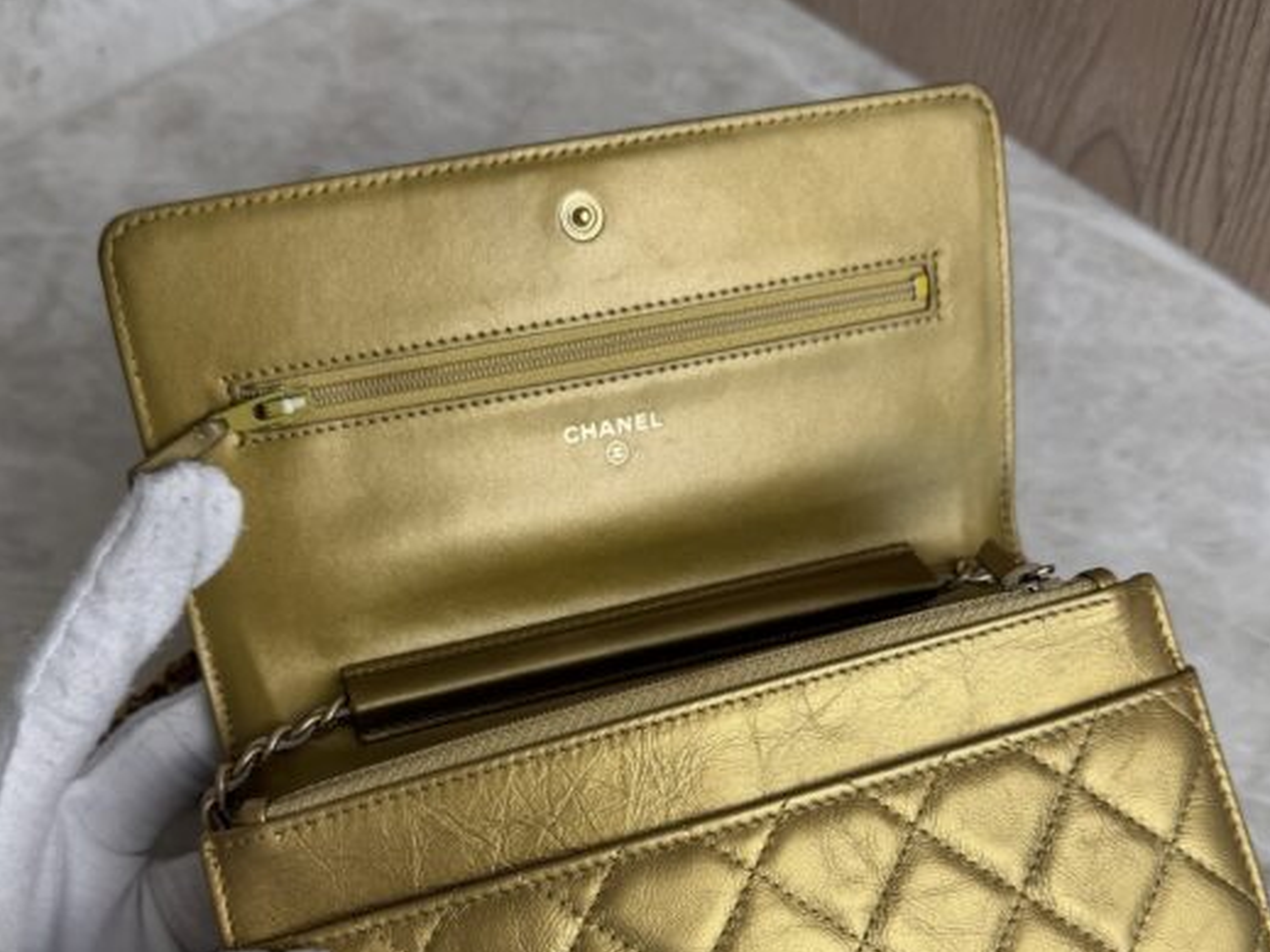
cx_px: 614
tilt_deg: -58.1
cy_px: 693
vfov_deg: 37.9
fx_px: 1357
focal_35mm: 37
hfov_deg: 50.1
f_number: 1.78
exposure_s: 1/160
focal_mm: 6.76
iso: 64
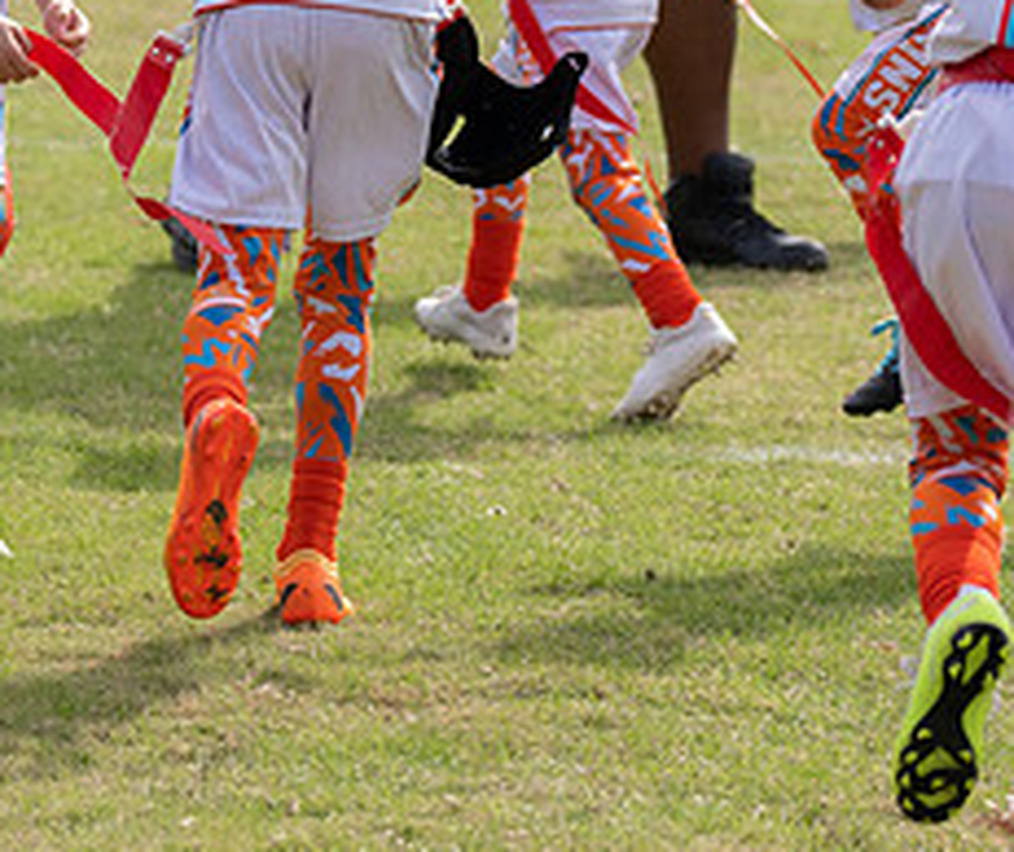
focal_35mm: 271
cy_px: 190
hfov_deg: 7.0
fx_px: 8293
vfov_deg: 5.9
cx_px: 556
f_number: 2.8
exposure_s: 1/1600
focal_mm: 70
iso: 100
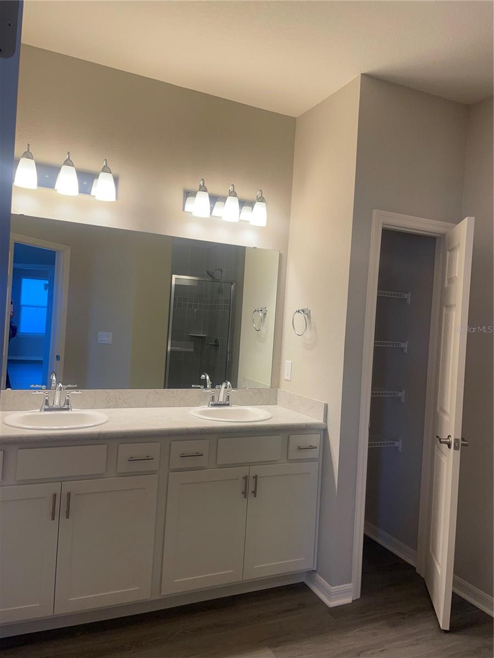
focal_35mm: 26
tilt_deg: -0.7
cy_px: 329
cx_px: 247
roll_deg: -2.8
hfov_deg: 53.1
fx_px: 495
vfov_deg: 67.3
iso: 40
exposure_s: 1/120
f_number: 1.6
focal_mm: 4.2
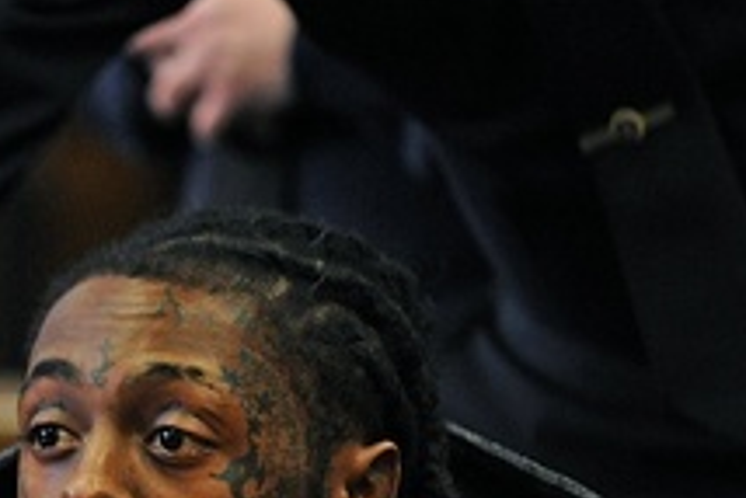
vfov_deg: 2.8
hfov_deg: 4.2
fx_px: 10077
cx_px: 166
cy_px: 599
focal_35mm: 486
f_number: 2.8
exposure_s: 1/250
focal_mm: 170
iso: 2500
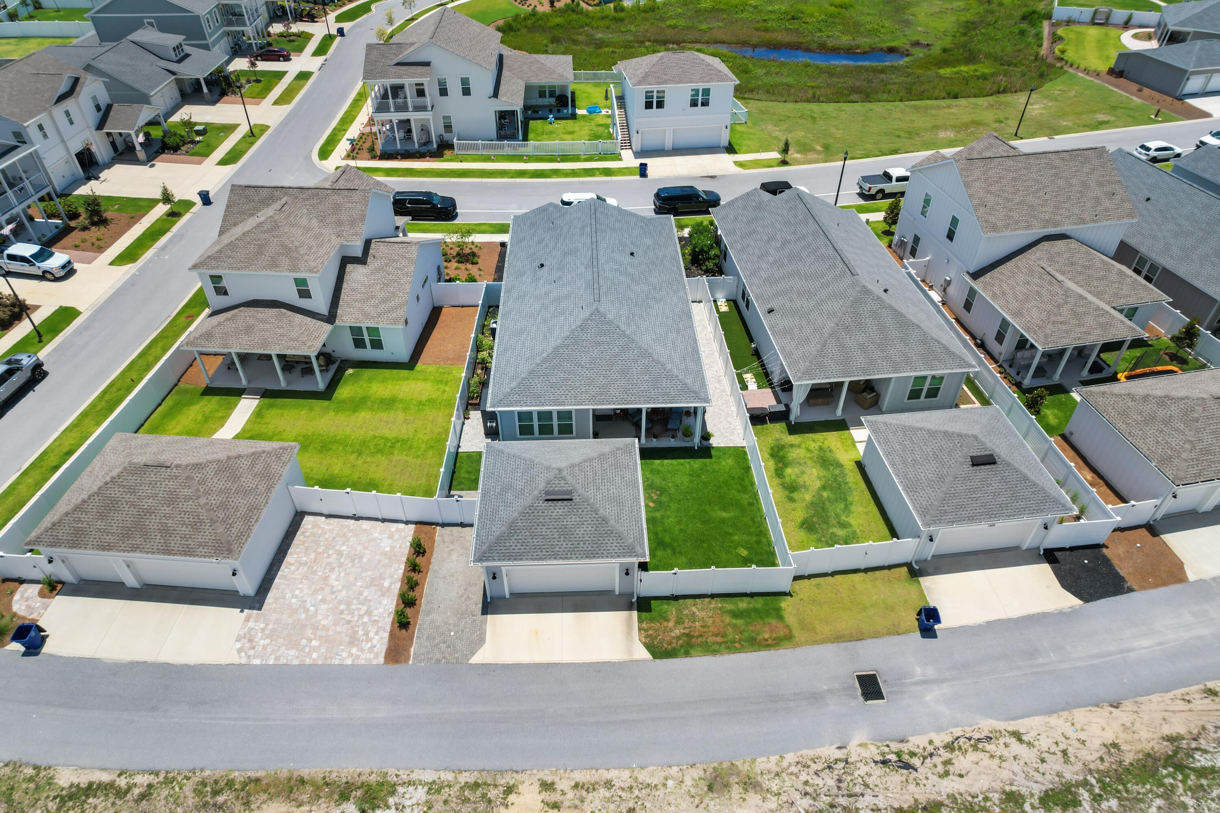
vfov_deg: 57.2
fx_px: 745
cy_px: 406
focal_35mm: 22
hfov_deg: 78.6
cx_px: 610
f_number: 2.8
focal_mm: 8.38
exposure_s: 1/1500
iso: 100
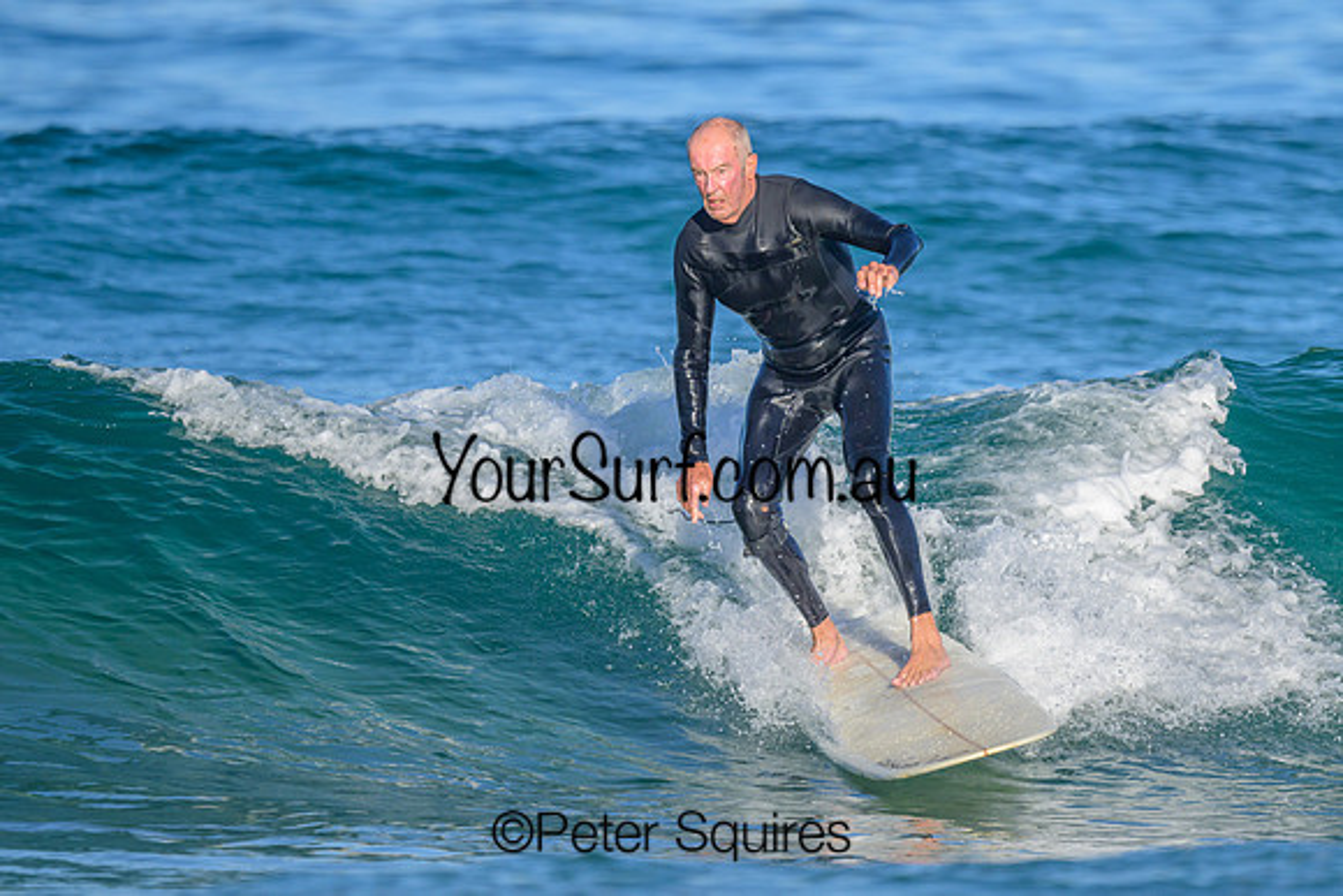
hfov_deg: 2.0
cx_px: 847
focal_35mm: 1010
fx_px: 37670
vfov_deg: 1.4
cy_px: 331
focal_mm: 800
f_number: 6.3
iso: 320
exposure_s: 1/2000
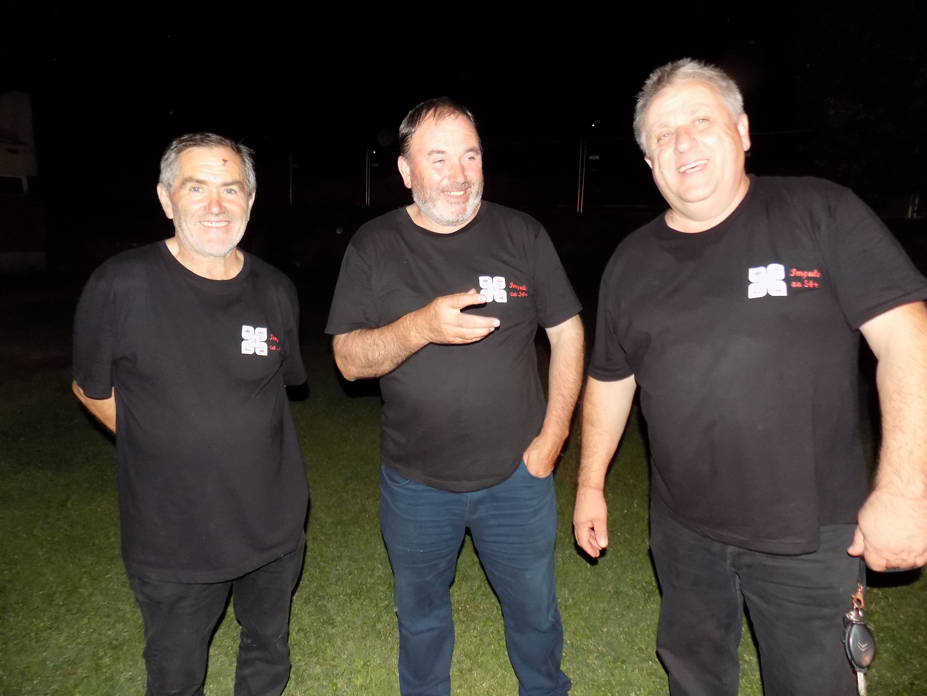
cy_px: 348
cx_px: 464
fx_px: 616
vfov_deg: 58.9
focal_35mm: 23
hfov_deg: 73.9
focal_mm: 4
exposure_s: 1/30
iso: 360
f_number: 3.1
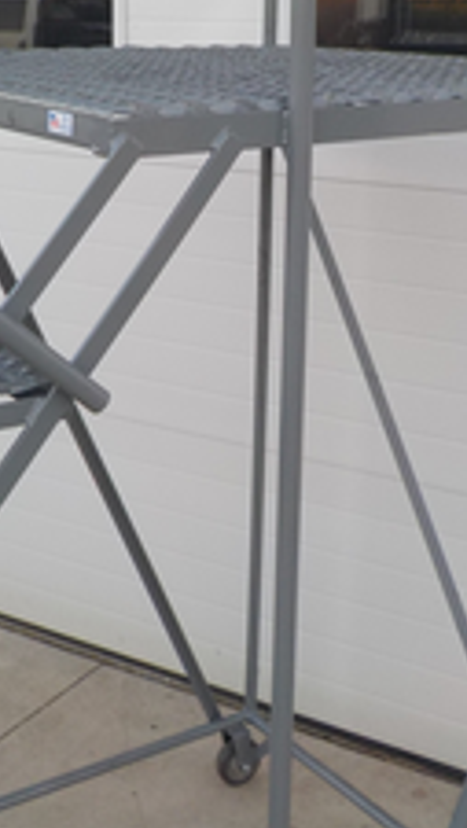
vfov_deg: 35.7
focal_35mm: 58
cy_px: 280
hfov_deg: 20.8
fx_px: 1273
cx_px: 191
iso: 125
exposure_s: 1/50
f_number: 3.3
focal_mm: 4.1
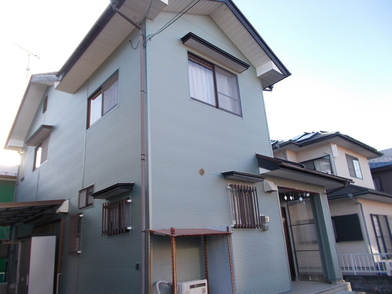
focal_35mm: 26
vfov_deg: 53.1
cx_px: 196
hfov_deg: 67.3
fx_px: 294
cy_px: 147
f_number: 3.2
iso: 80
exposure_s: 1/200
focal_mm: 4.6
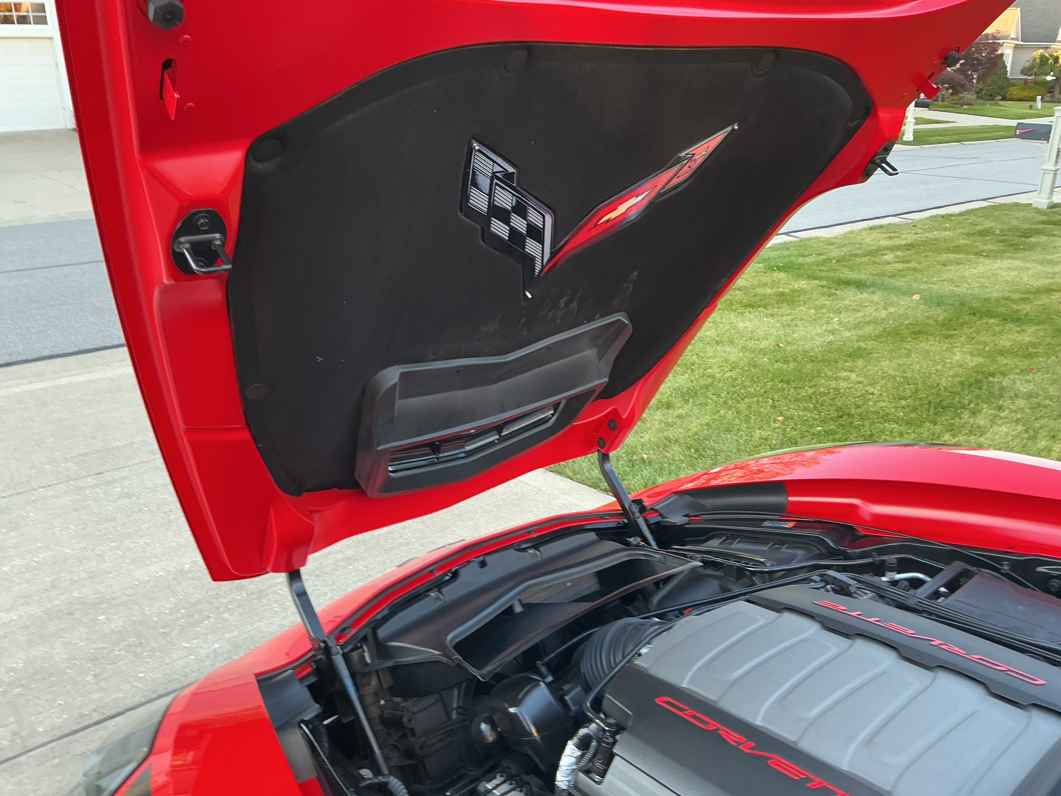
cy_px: 398
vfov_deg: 48.2
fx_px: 889
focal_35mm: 29
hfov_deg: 61.7
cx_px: 530
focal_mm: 3
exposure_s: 1/120
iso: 64
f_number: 1.8
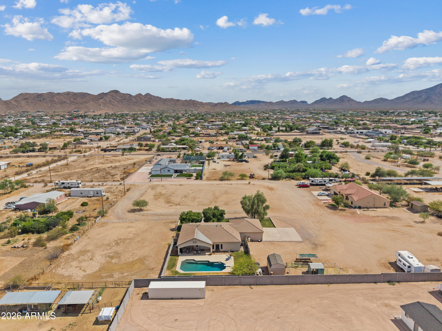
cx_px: 221
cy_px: 166
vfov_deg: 56.8
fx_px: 306
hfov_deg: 71.6
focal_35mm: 24
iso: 130
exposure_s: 1/4000
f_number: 1.8
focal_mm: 8.67
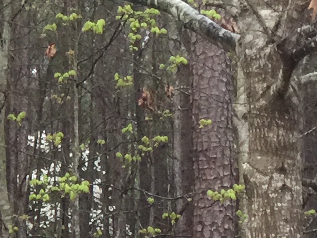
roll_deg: -0.5
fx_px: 1521
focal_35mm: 166
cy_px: 282
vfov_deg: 8.8
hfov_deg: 10.8
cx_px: -320
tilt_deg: +3.1
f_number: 2.2
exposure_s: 1/15
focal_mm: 4.15
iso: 50
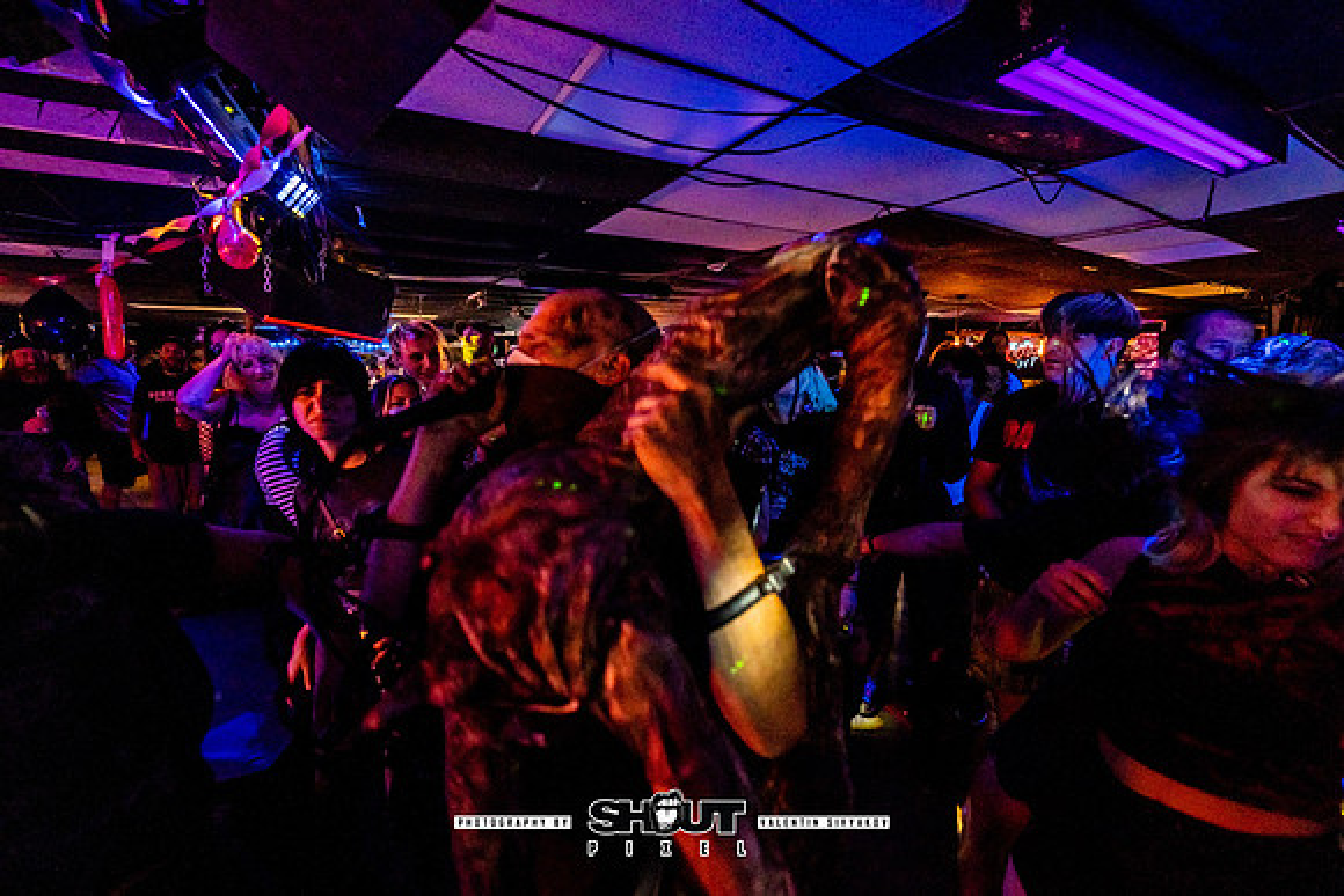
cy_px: 448
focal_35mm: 15
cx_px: 672
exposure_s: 1/200
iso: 2500
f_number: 2.8
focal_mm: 14.8
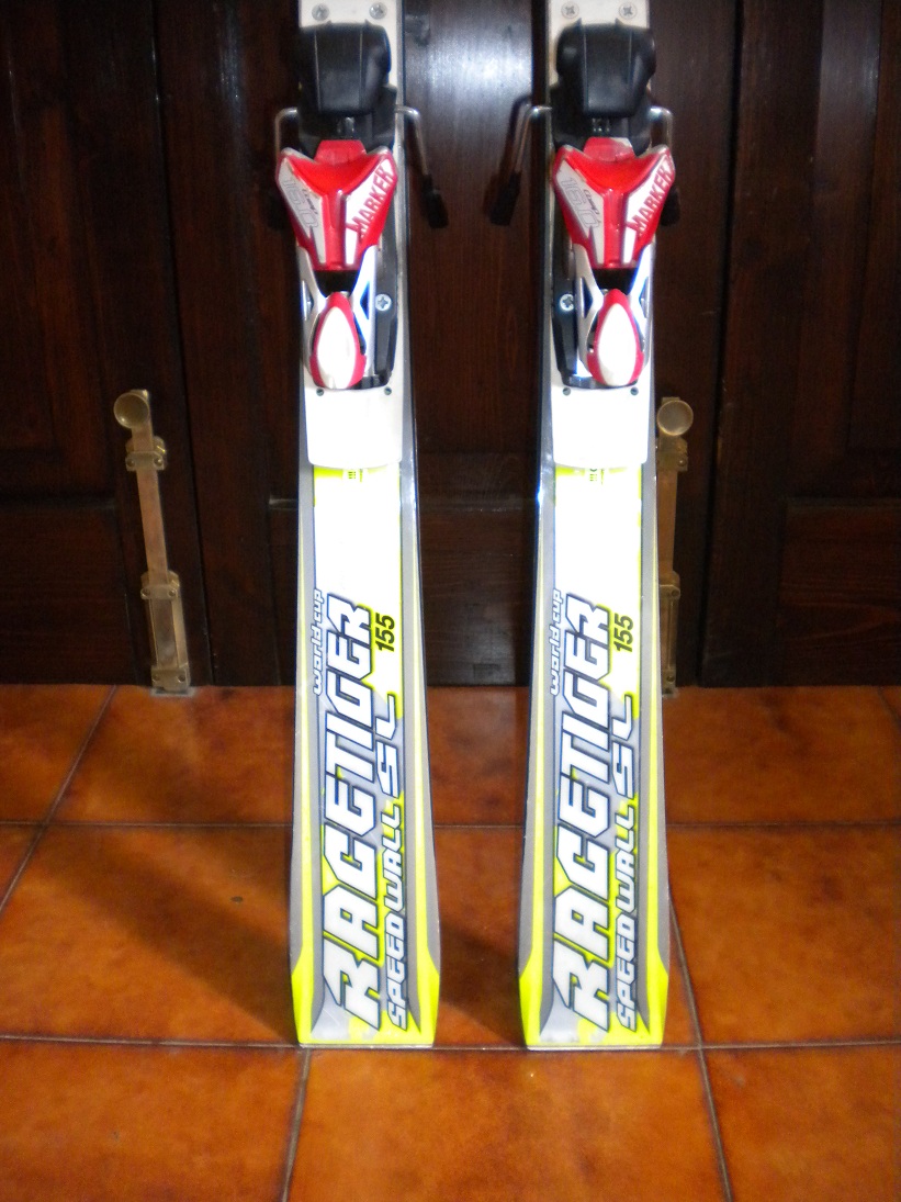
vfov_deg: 52.6
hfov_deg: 40.7
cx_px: 450
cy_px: 601
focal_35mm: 35
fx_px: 1215
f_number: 3.1
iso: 400
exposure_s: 1/30
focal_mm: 6.3
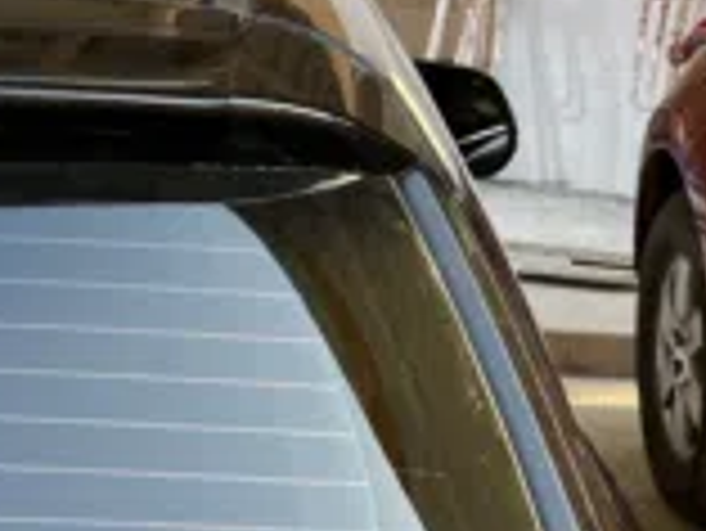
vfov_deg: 14.0
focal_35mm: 106
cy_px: 162
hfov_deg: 17.1
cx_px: -283
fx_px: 2164
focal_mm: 5.1
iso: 40
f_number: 1.6
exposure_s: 1/122
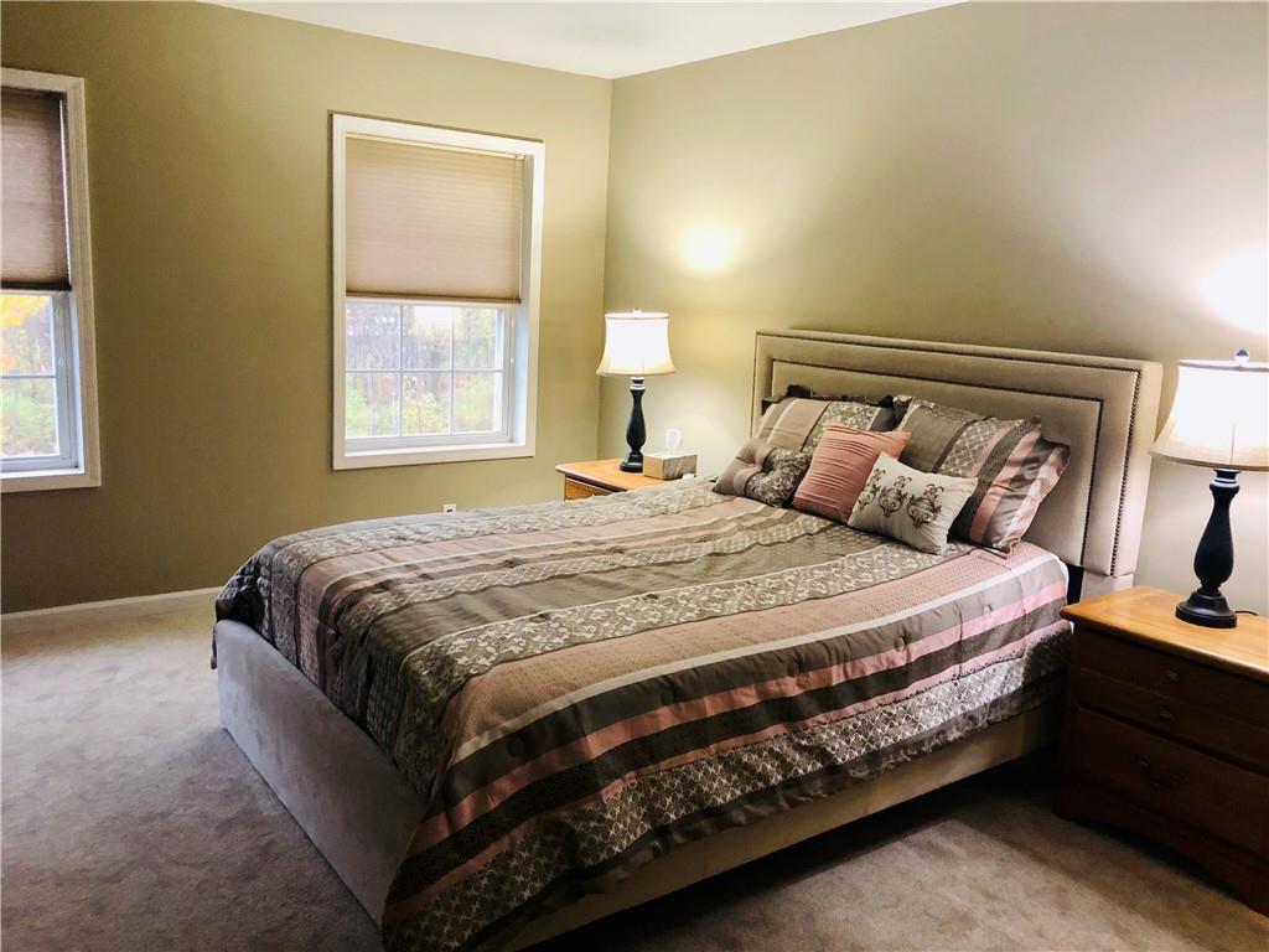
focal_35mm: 28
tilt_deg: -10.8
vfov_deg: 49.7
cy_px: 476
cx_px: 634
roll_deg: -2.2
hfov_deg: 63.4
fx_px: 1026
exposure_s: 1/13
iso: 100
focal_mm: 3.99
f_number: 1.8
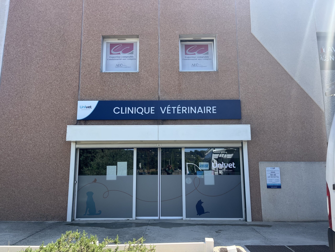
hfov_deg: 67.3
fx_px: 252
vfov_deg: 53.1
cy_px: 126
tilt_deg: +7.7
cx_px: 168
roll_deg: -0.4
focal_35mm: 26
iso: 50
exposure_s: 1/1212
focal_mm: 5.1
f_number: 1.6
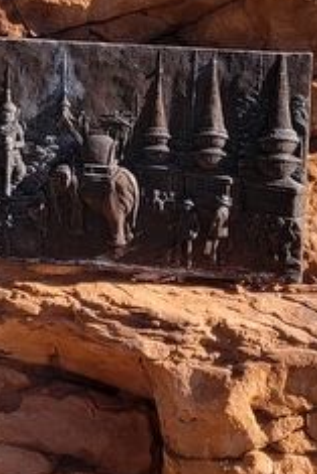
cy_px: 97
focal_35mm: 92
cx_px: 109
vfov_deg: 21.9
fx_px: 1213
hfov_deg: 14.9
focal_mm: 5.4
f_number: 1.8
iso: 40
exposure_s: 1/732
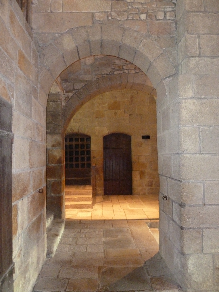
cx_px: 110
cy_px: 146
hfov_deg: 54.9
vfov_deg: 69.4
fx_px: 211
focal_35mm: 25
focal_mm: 4.1
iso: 800
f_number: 3.3
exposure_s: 1/3.2
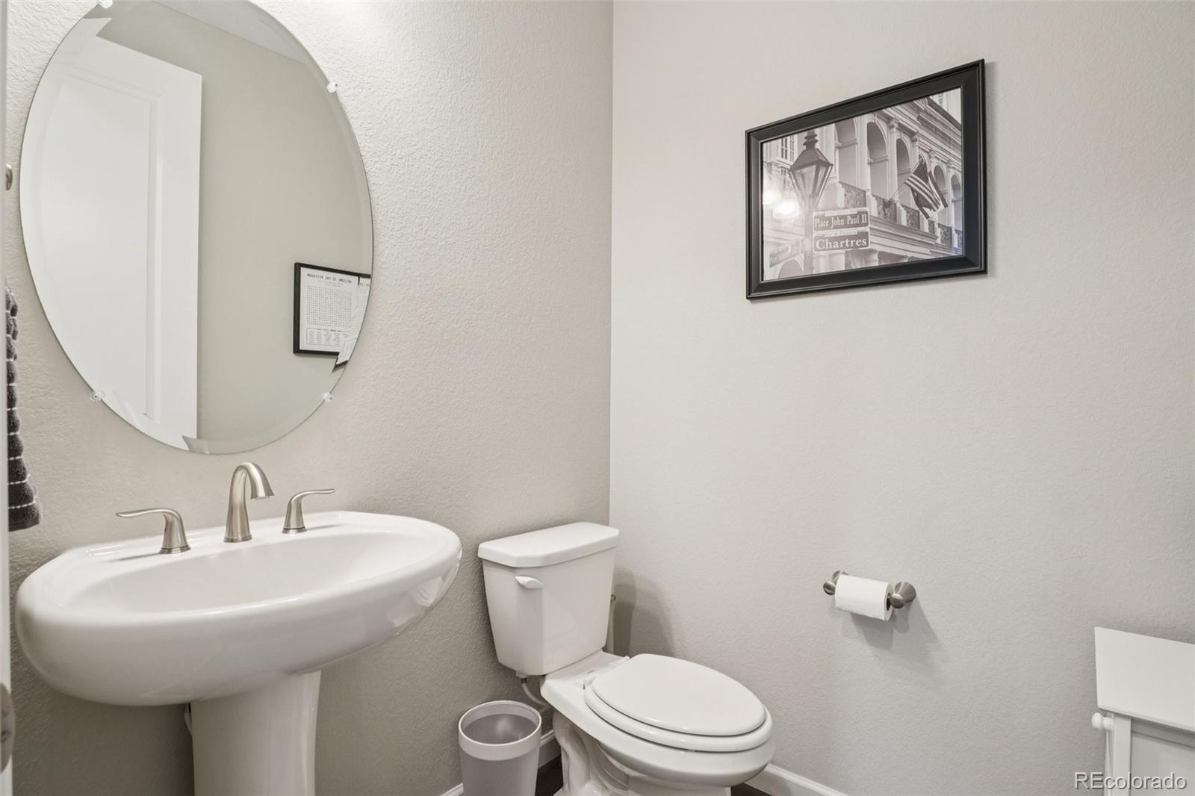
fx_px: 548
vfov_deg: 72.0
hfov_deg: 95.0
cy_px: 398
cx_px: 598
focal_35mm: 16
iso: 400
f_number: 8
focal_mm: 11
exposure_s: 1/15
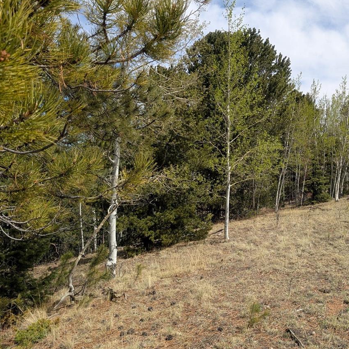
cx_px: 222
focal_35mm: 36
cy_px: 156
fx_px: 411
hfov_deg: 45.6
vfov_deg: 46.0
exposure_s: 1/1058
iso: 22
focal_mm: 6.9
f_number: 1.68
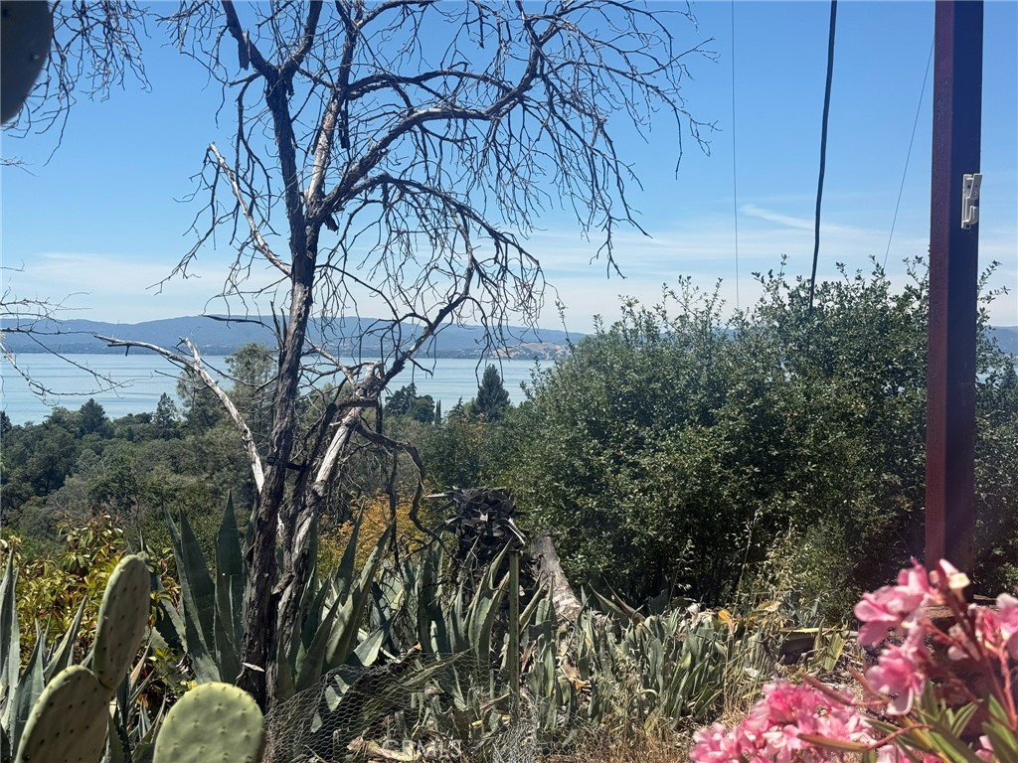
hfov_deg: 39.7
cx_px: 509
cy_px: 382
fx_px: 1412
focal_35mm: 48
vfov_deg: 30.3
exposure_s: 1/4878
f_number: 1.78
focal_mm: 6.76
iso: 64
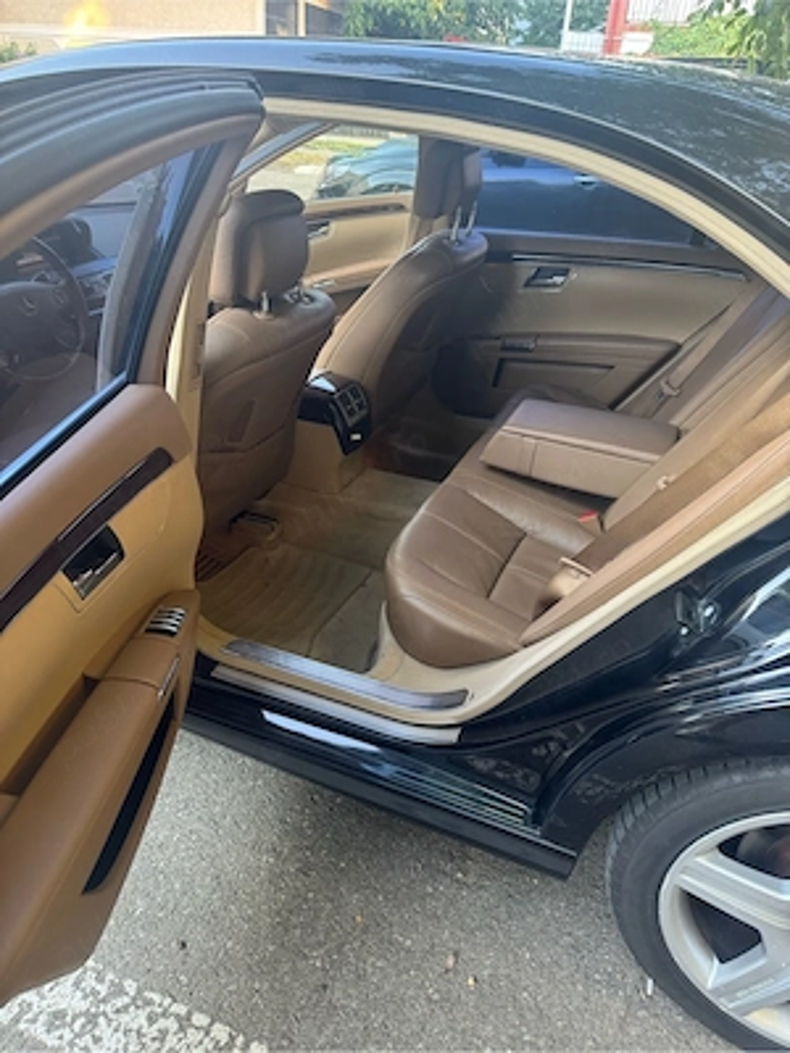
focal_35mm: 24
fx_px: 730
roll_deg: -3.5
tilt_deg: -29.7
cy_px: 526
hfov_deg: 56.8
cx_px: 395
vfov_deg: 71.6
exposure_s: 1/79
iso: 200
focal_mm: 6.76
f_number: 1.78
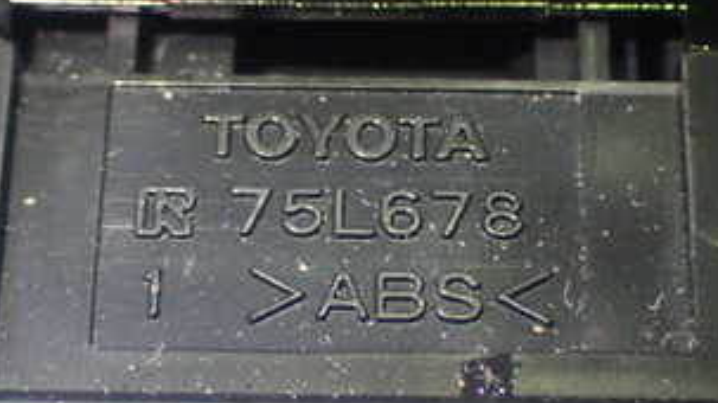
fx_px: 2055
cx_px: 360
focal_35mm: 108
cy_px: 211
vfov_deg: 11.2
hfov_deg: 19.8
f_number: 3.2
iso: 800
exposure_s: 1/50
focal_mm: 9.01
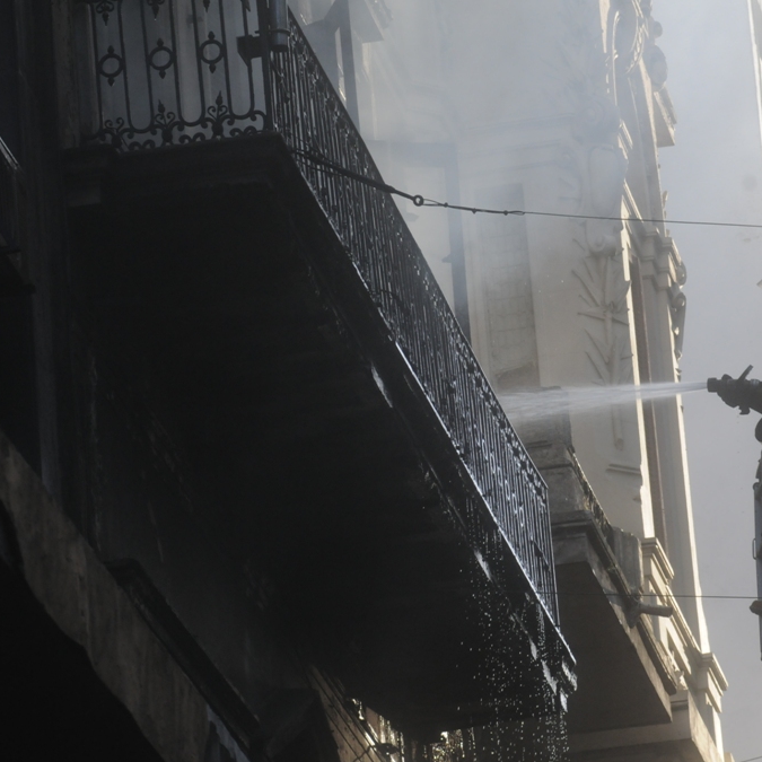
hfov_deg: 7.8
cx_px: 518
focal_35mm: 224
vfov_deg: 7.8
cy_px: 379
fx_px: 5579
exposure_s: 1/320
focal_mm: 116
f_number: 14
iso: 800
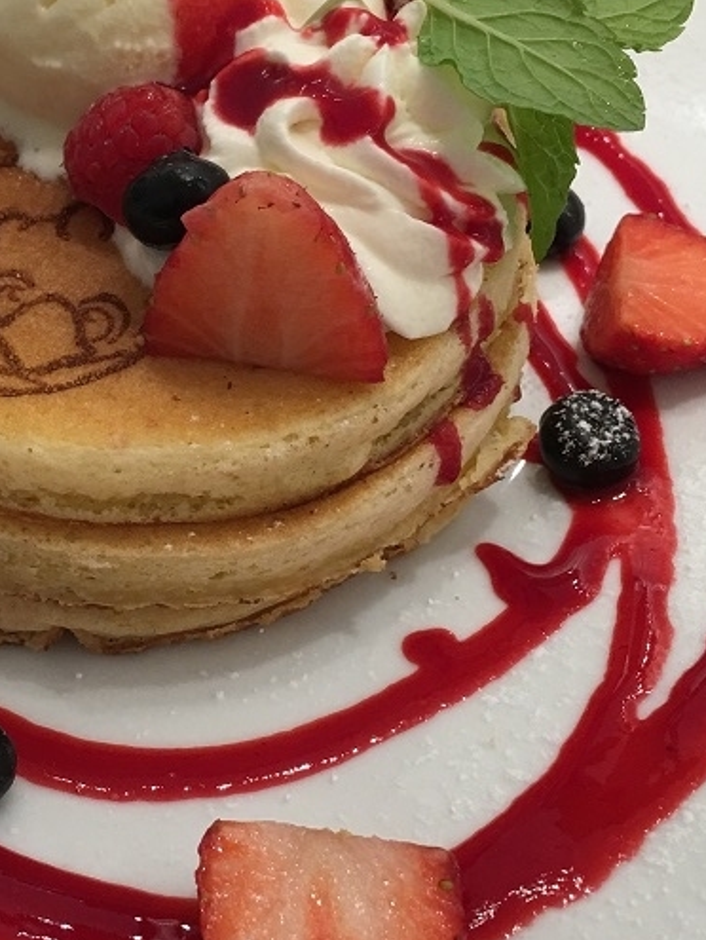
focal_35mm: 59
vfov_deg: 32.7
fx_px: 1602
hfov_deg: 24.5
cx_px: 159
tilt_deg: -46.4
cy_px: 456
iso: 32
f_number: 2.2
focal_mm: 4.15
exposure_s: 1/30
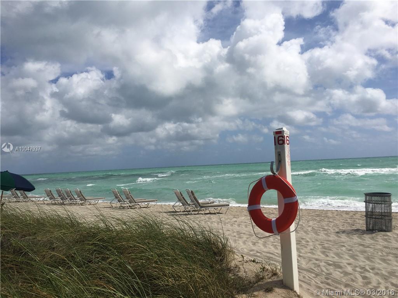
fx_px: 333
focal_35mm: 29
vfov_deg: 48.2
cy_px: 149
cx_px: 199
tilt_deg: +5.6
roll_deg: +2.0
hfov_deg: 61.7
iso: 25
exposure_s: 1/4525
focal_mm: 4.15
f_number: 2.2
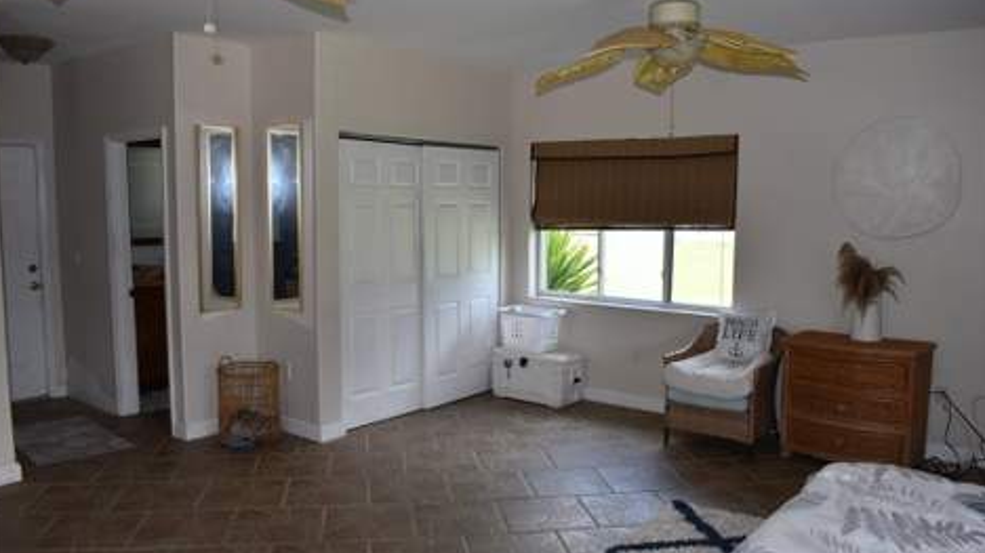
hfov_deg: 66.1
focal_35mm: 29
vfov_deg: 40.2
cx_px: 490
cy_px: 284
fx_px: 757
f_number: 5.6
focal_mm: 18
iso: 560
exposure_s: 1/125
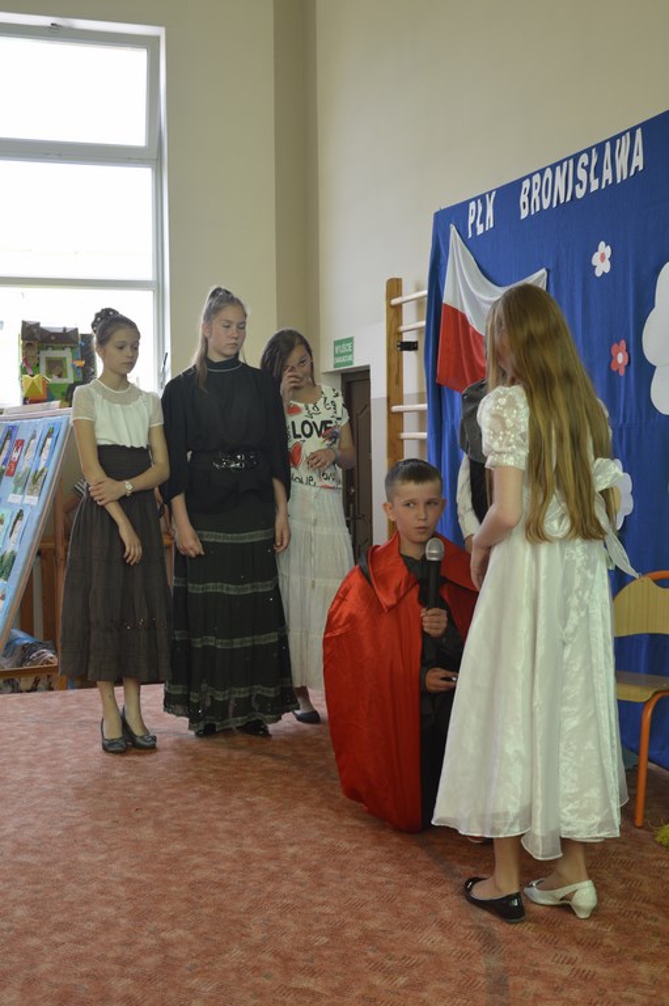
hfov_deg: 31.9
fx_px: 1172
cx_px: 334
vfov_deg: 46.4
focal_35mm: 42
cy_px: 503
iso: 400
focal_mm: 28
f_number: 5
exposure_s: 1/100
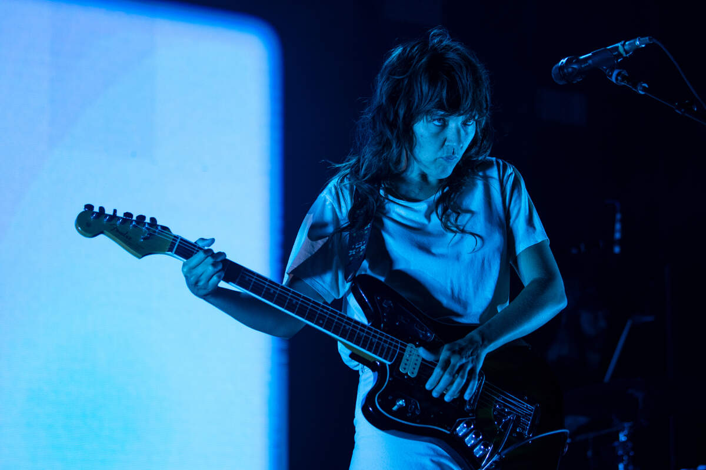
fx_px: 2206
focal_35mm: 112
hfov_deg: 18.2
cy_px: 235
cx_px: 353
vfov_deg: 12.2
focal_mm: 75
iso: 1000
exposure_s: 1/640
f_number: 2.8
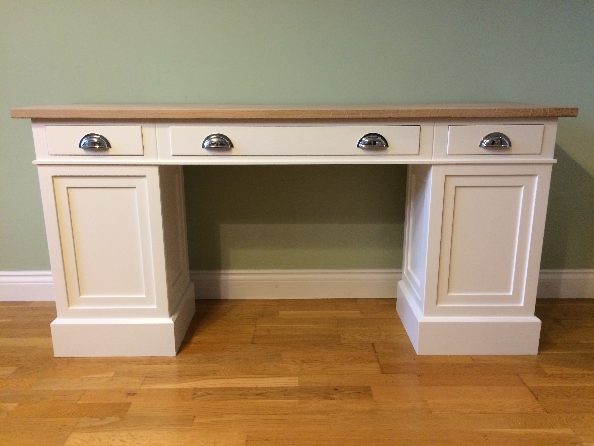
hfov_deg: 61.7
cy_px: 223
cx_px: 297
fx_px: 498
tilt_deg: -15.3
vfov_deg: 48.2
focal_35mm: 29
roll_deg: -0.2
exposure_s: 1/33
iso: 250
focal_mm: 4.15
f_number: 2.2
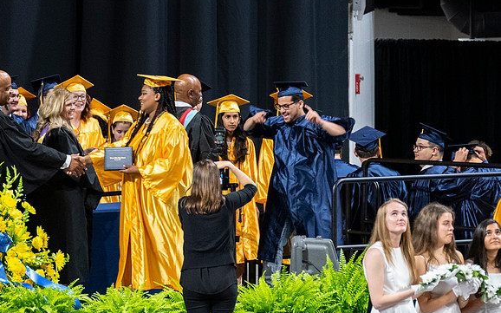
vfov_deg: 3.2
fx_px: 5652
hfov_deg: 5.1
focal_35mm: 414
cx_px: 301
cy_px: 165
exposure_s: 1/200
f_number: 4
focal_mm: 200
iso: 2000
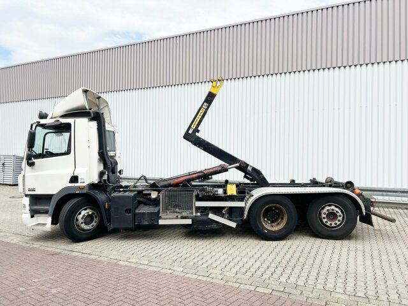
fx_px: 306
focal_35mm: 26
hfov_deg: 67.3
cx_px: 204
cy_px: 153
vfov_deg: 53.1
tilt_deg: +2.5
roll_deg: -0.9
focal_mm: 5.7
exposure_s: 1/3831
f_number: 1.5
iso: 50
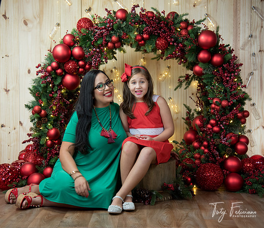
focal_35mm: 68
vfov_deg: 23.4
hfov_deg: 27.0
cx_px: 121
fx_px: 551
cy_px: 114
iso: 1000
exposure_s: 1/80
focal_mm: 58
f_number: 4.5
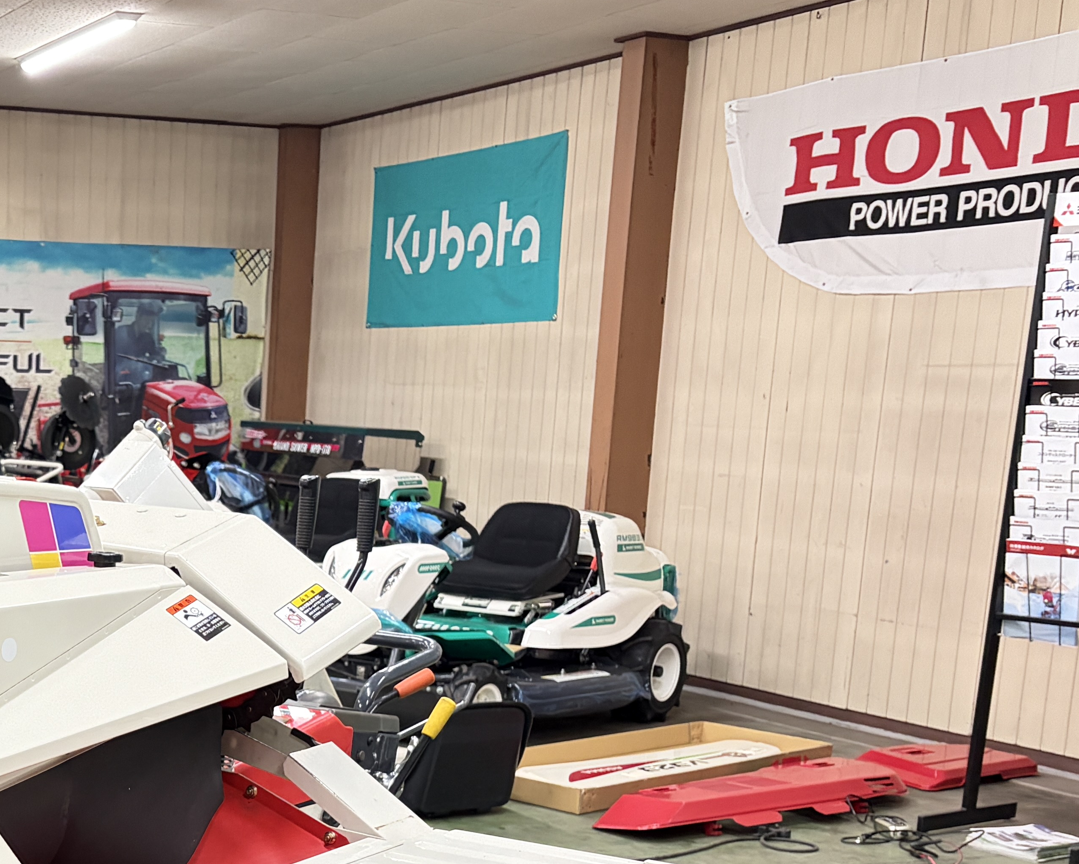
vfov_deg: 25.8
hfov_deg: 30.9
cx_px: 30
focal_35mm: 57
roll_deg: -0.9
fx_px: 1820
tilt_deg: -11.9
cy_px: 783
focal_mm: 5.96
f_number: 1.6
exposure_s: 1/60
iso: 500
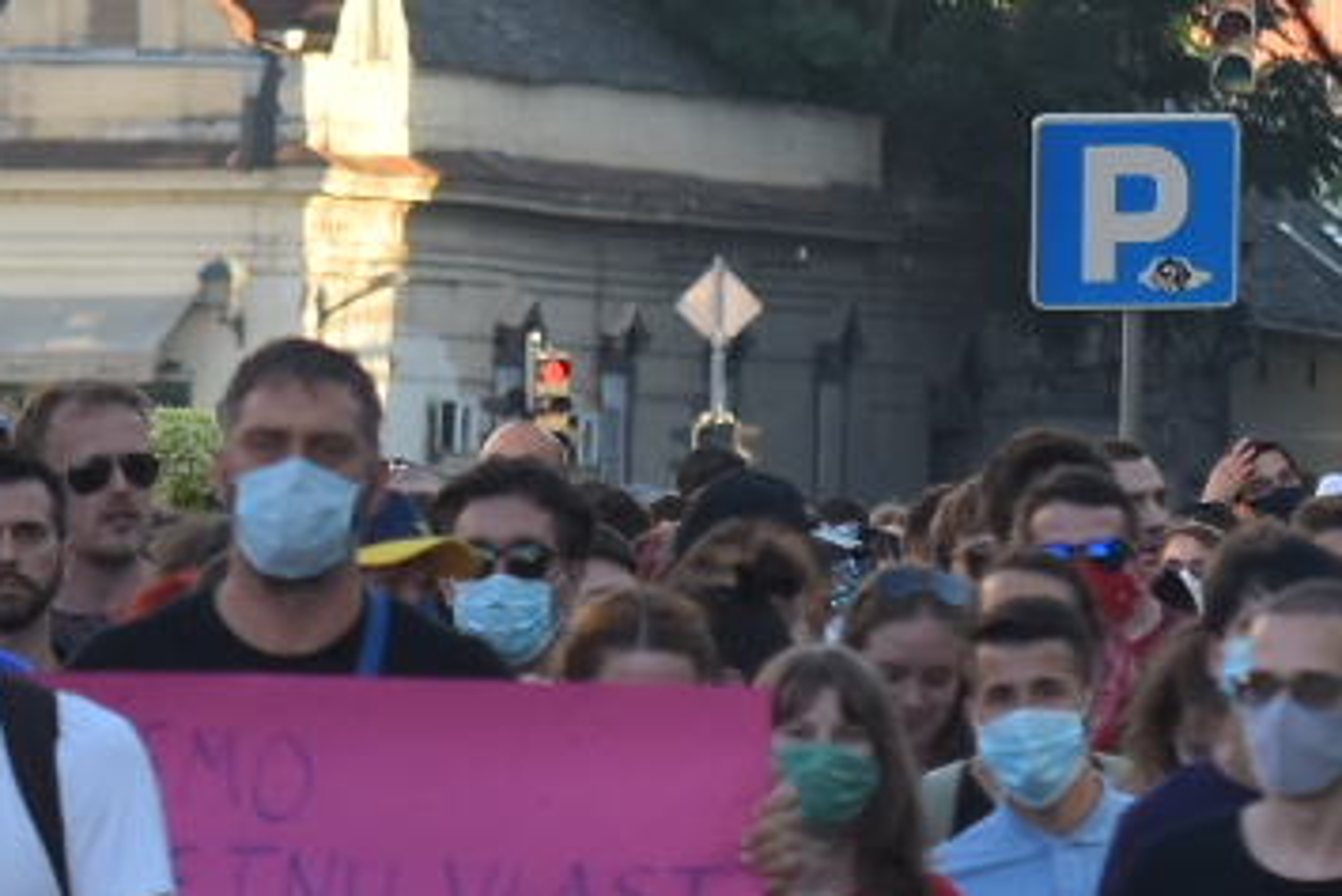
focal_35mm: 684
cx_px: 295
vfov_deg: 2.0
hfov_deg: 3.0
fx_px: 25507
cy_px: 166
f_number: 4
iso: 400
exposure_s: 1/640
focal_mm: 100
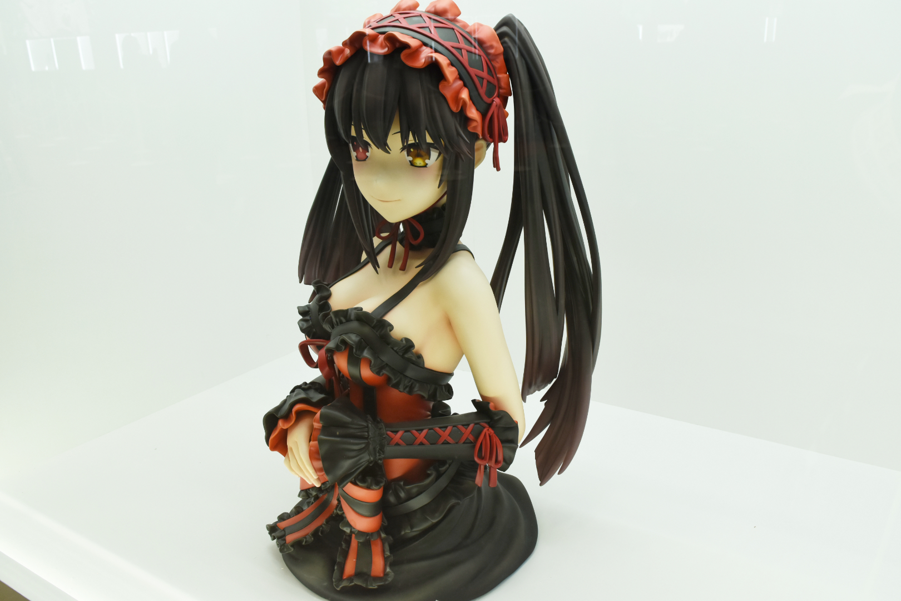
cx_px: 450
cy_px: 300
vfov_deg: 41.7
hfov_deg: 59.5
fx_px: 788
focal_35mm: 32
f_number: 8
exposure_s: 1/160
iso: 640
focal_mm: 21
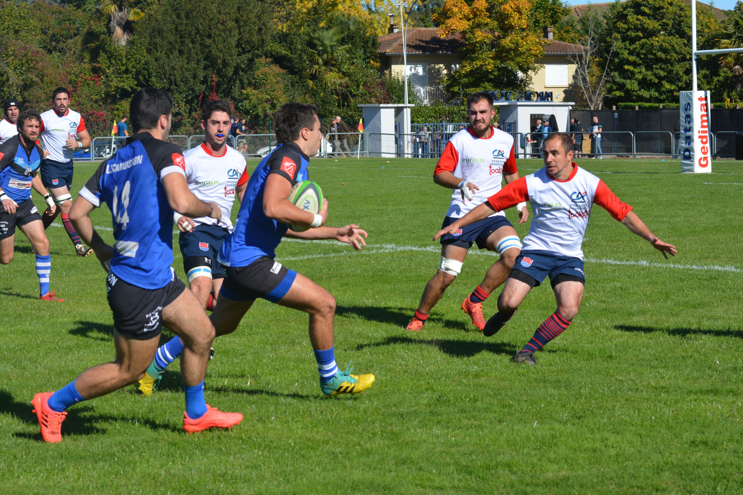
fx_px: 2167
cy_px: 248
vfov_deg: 13.0
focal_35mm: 105
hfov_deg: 19.5
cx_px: 372
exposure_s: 1/1600
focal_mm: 70
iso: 400
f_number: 6.3
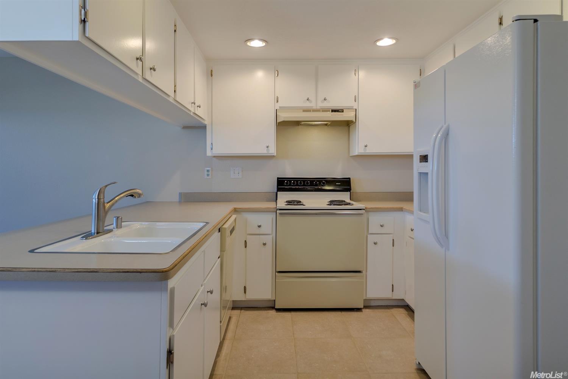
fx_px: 300
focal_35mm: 19
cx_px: 284
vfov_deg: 64.6
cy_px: 190
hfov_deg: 86.9
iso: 100
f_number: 5
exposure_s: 1/8
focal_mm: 13
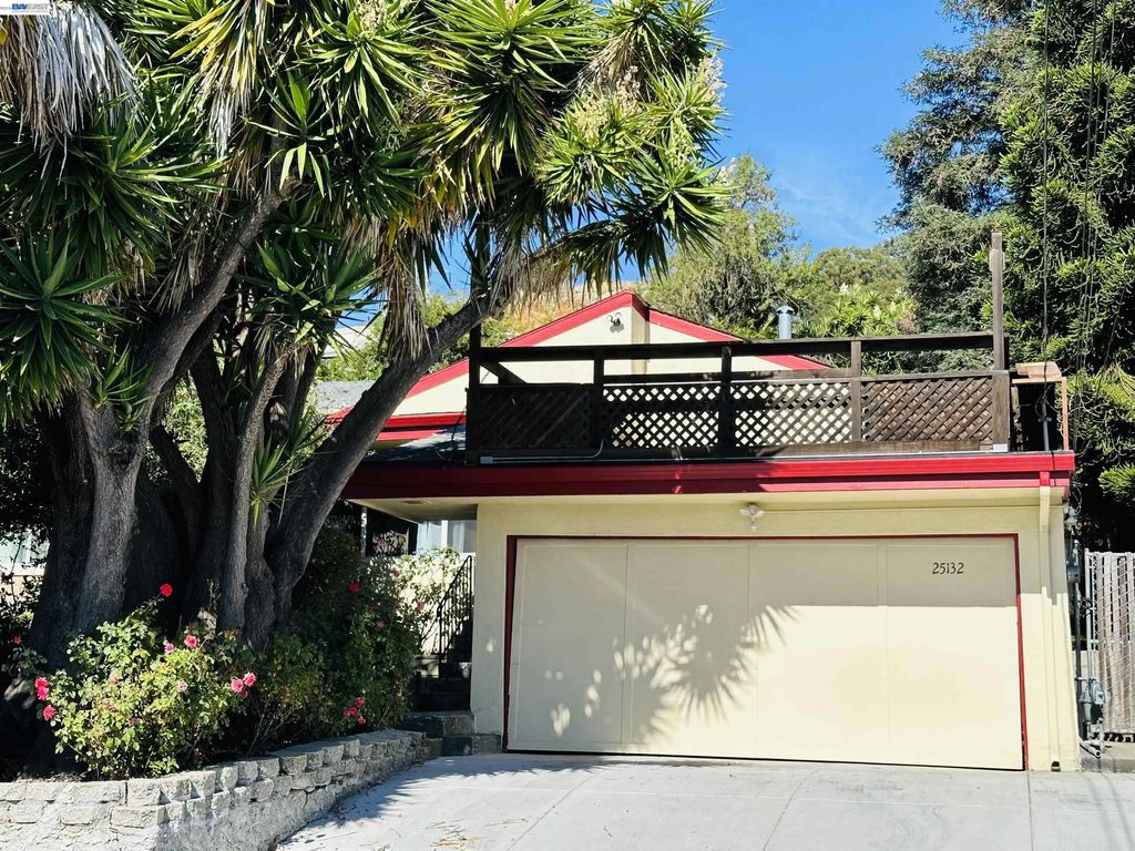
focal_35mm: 48
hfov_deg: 39.7
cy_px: 426
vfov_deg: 30.3
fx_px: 1574
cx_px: 568
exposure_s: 1/3058
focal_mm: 6.86
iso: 64
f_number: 1.78
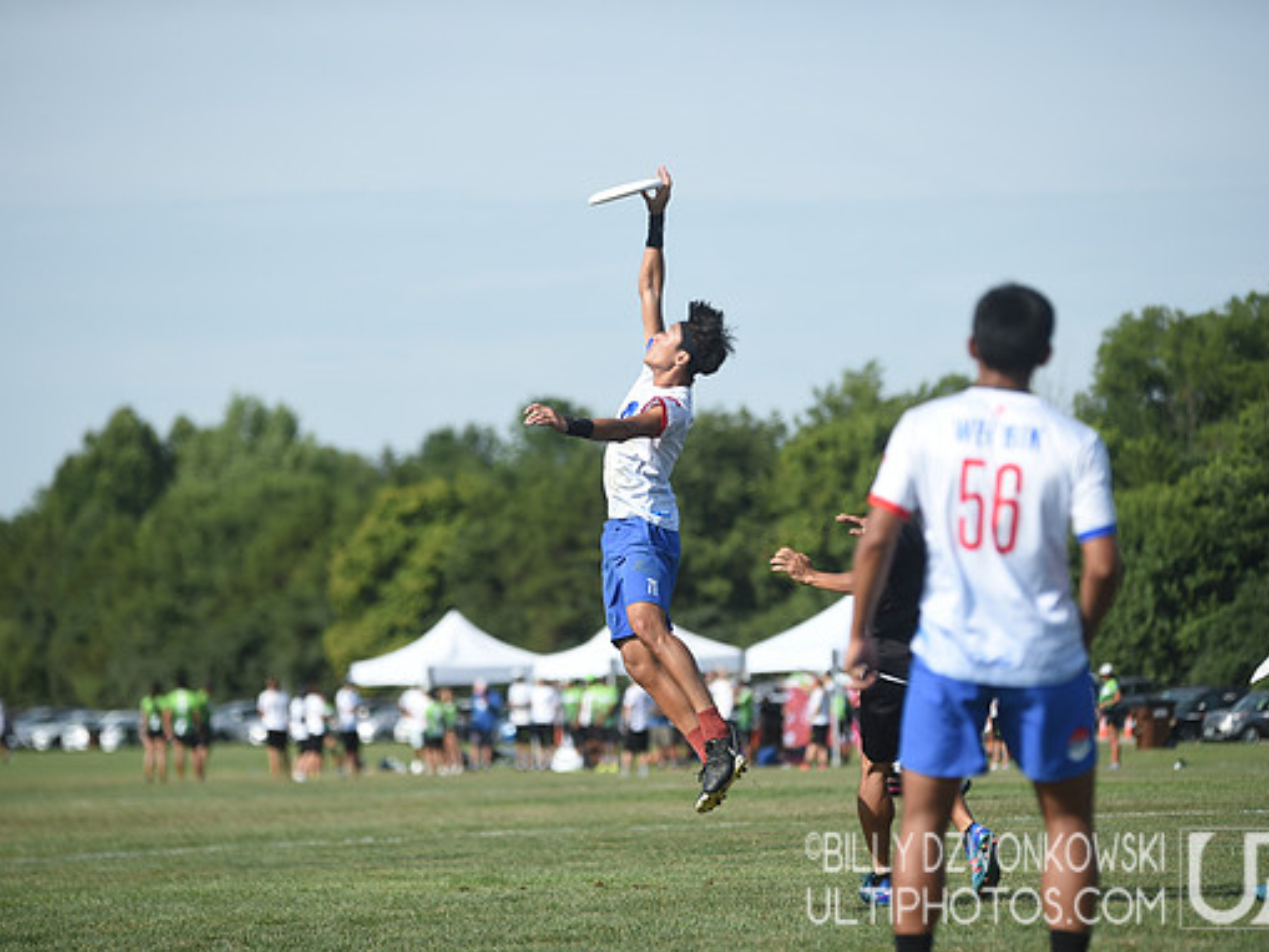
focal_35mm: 164
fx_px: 6014
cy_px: 475
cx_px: 646
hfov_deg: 12.0
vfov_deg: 9.1
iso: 100
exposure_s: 1/1600
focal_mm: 150
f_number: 3.2
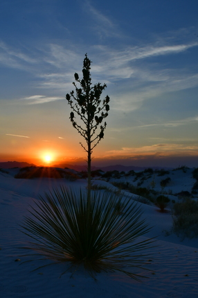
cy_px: 172
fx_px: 330
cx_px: 90
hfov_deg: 33.4
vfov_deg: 48.3
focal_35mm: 40
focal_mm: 22
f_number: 22
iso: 560
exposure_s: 1/100
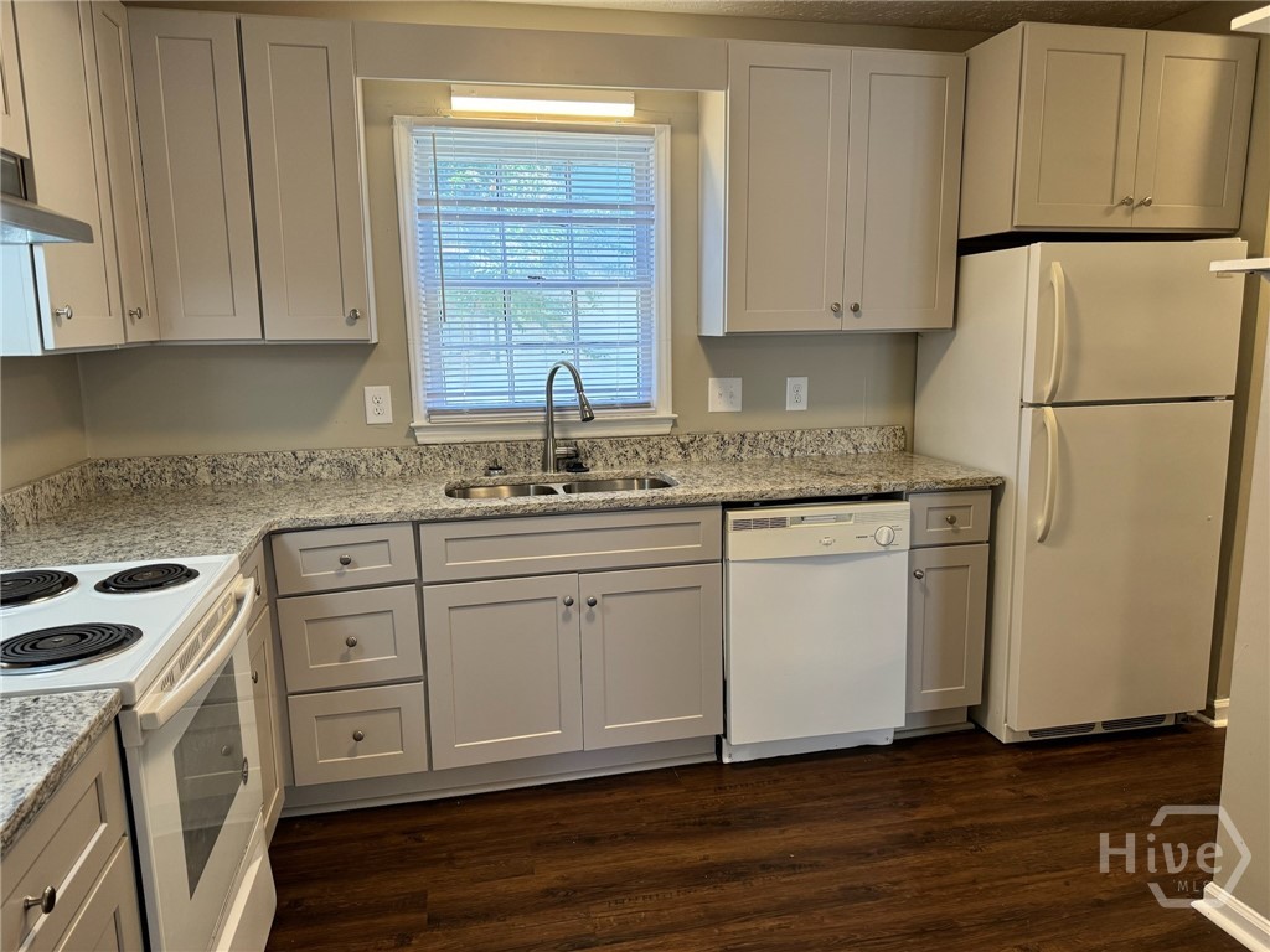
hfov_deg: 71.6
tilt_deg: -11.0
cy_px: 476
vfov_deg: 56.8
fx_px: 881
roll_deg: +0.4
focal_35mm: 24
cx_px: 635
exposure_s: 1/120
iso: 200
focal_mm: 6.76
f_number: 1.78
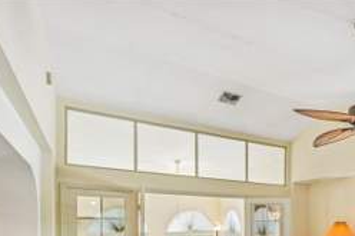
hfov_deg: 53.6
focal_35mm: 31
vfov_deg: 38.5
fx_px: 305
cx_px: 312
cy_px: 224
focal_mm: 16
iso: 400
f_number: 8
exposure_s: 1/13
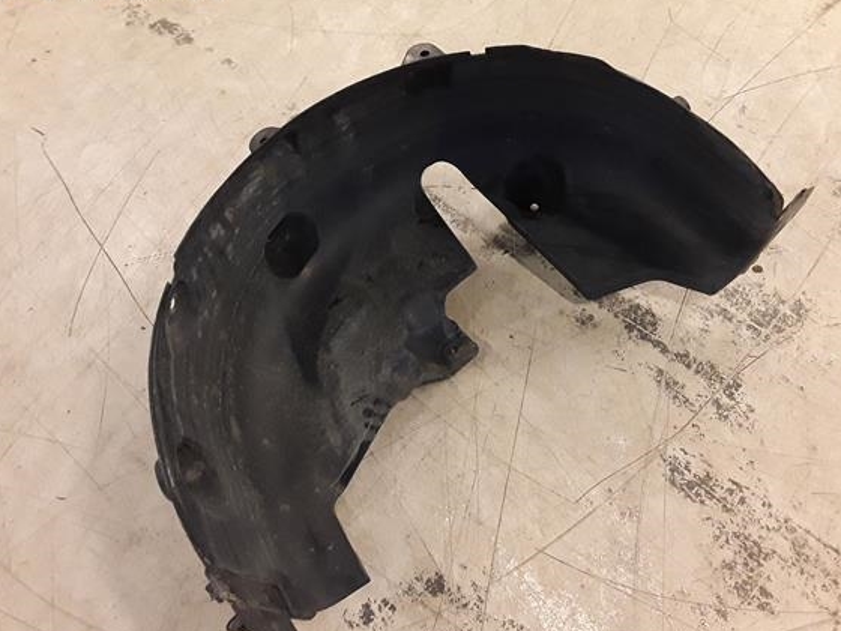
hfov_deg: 56.8
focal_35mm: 32
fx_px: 777
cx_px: 422
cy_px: 326
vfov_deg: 44.2
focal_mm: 2.91
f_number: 1.9
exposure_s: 1/50
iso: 200
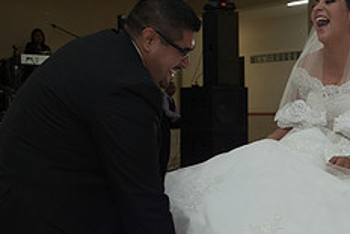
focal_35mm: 80
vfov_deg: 17.1
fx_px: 778
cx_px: 266
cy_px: 141
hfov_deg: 25.0
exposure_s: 1/100
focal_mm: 32
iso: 1600
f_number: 4.5
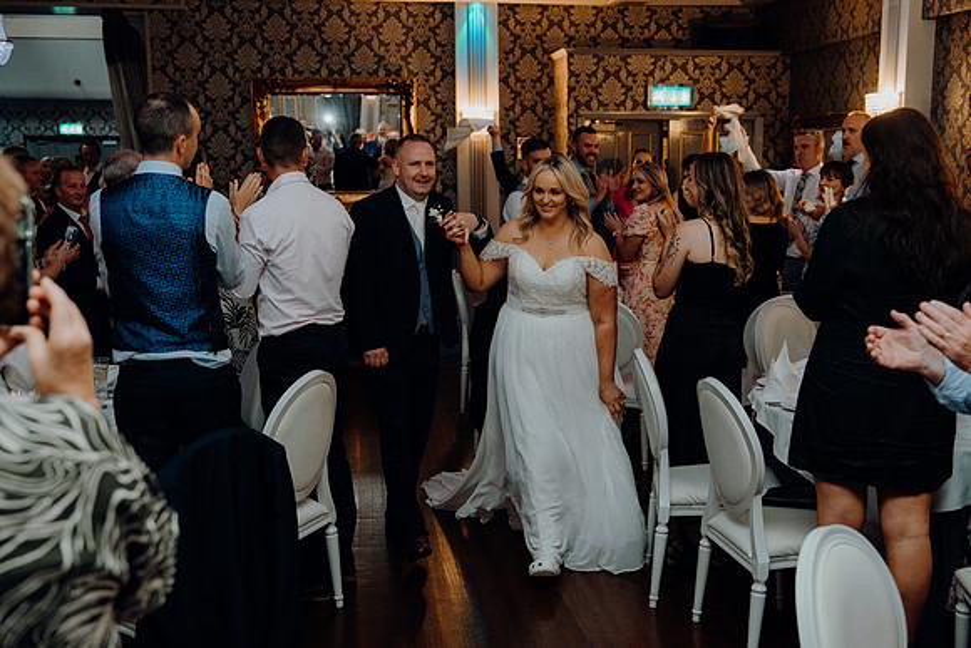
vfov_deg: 33.4
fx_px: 1079
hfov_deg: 48.4
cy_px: 324
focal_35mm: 40
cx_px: 486
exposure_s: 1/160
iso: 2500
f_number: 3.5
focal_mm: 40
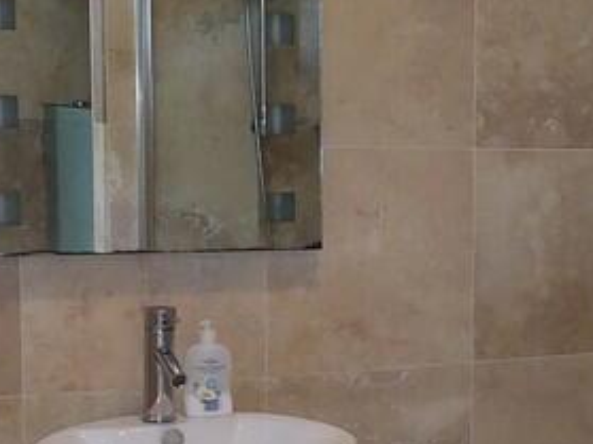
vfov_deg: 16.7
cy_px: 287
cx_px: 578
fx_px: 1507
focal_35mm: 88
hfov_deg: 21.6
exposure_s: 1/60
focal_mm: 5.23
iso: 400
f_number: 1.8
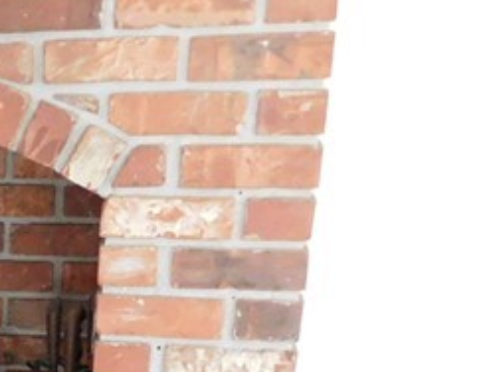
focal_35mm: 94
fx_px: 1349
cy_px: 459
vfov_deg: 15.1
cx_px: -394
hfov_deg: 17.2
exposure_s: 1/25
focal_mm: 4
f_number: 3
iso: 400
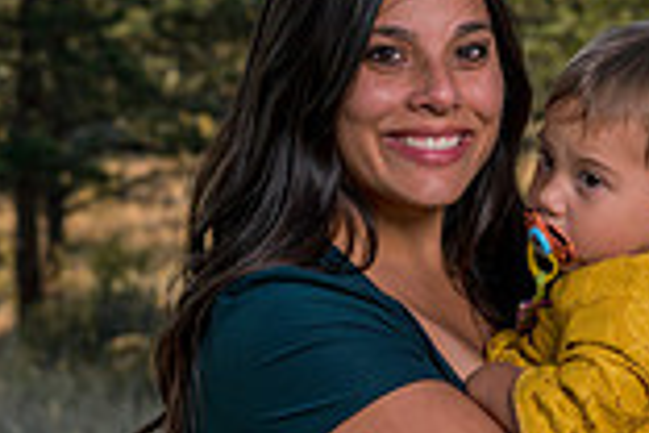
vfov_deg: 6.7
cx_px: 720
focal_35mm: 205
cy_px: 77
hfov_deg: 9.9
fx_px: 3695
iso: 160
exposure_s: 1/400
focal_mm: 55
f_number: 5
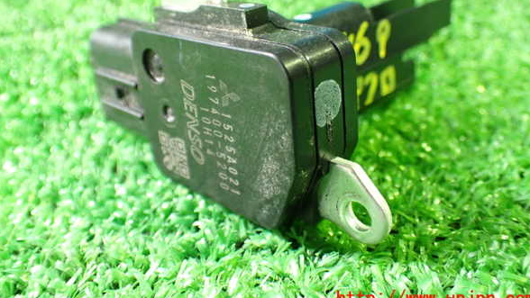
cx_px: 270
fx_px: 562
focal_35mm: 40
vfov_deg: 29.6
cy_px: 108
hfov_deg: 50.5
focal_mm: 6.37
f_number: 2.5
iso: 1000
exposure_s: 1/40
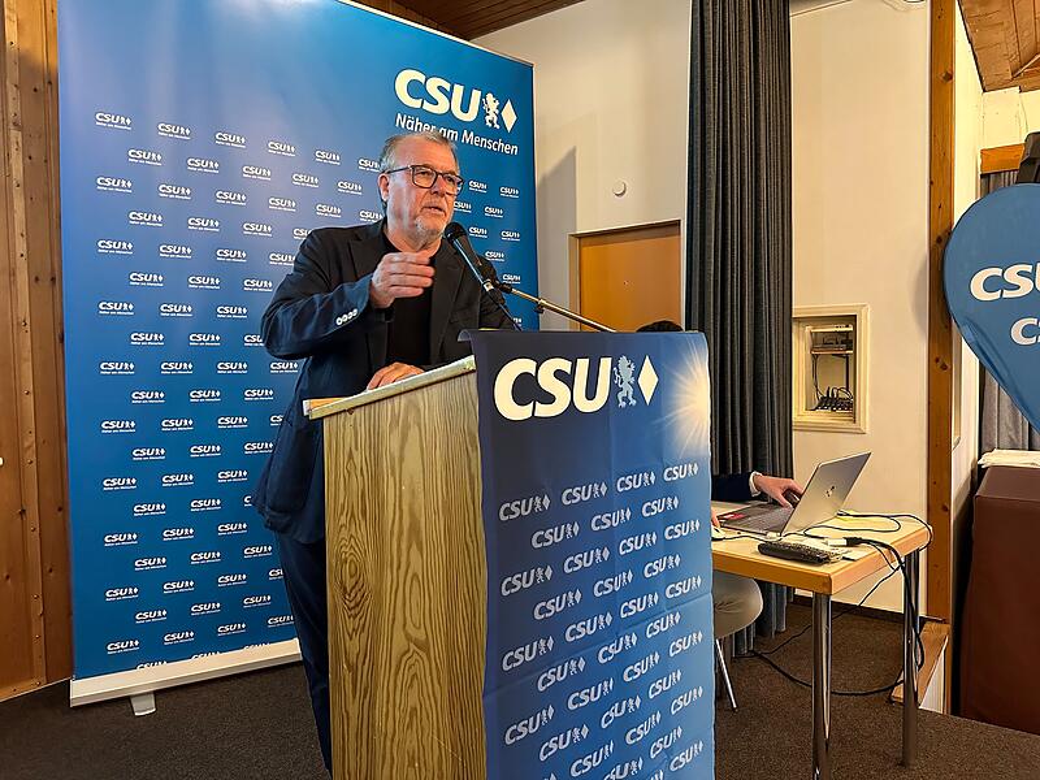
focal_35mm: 24
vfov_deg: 56.8
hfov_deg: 71.6
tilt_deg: -2.6
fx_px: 721
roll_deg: +1.4
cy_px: 390
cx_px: 520
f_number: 1.78
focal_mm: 6.86
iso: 800
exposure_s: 1/60
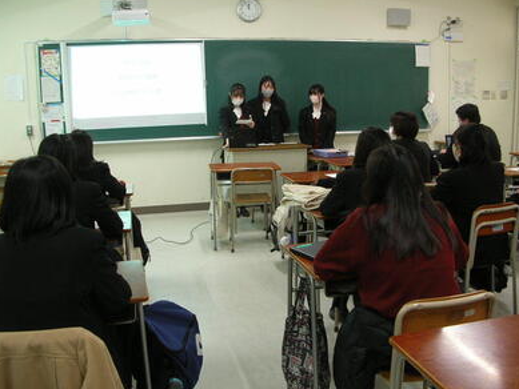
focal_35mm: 36
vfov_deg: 39.7
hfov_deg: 51.3
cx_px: 260
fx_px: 540
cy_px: 194
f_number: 2.8
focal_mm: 5.8
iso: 50
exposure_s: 1/12.3
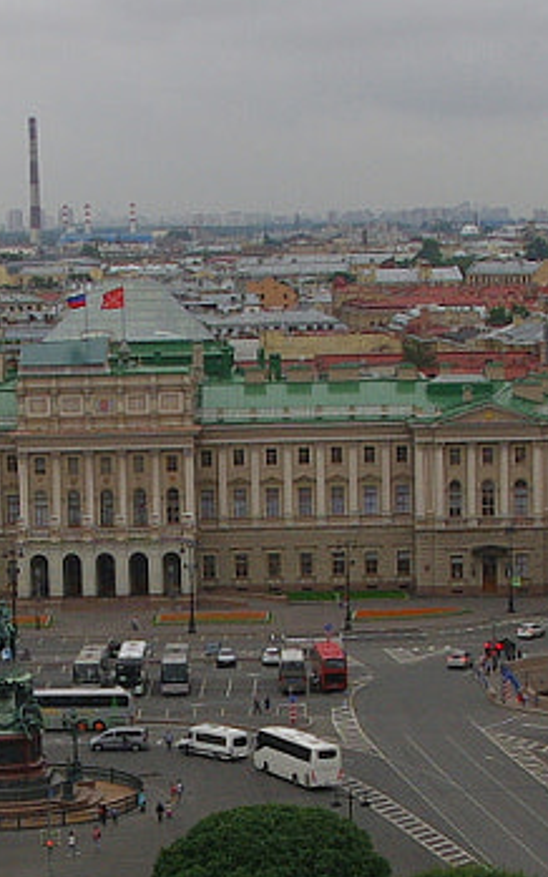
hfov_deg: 10.4
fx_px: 3012
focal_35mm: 126
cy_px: 672
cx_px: 101
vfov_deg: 16.5
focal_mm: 18
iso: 200
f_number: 6.3
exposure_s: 1/250
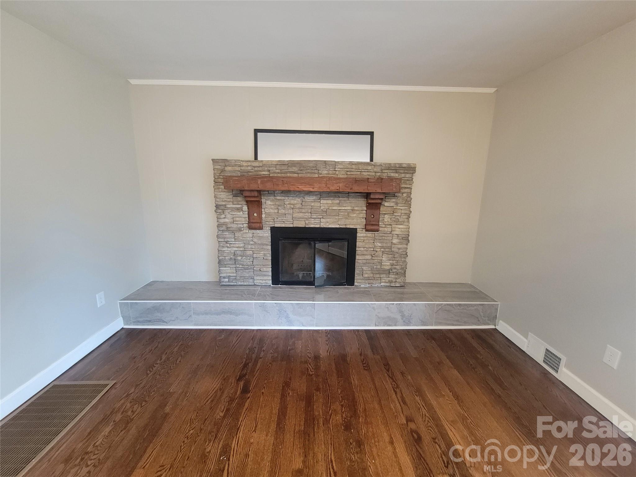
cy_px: 238
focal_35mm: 13
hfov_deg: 106.2
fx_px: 239
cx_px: 318
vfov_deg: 89.9
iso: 640
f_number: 2.2
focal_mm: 2.2
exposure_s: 1/30
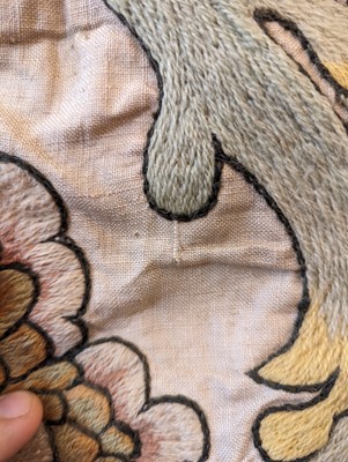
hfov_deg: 56.9
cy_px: 231
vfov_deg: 71.5
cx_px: 174
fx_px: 321
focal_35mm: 24
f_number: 1.85
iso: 732
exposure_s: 1/50
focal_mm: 6.81
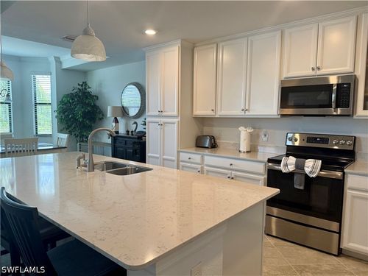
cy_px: 138
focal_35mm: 24
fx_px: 255
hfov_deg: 71.6
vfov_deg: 56.8
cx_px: 184
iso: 125
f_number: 1.78
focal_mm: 6.76
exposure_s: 1/120
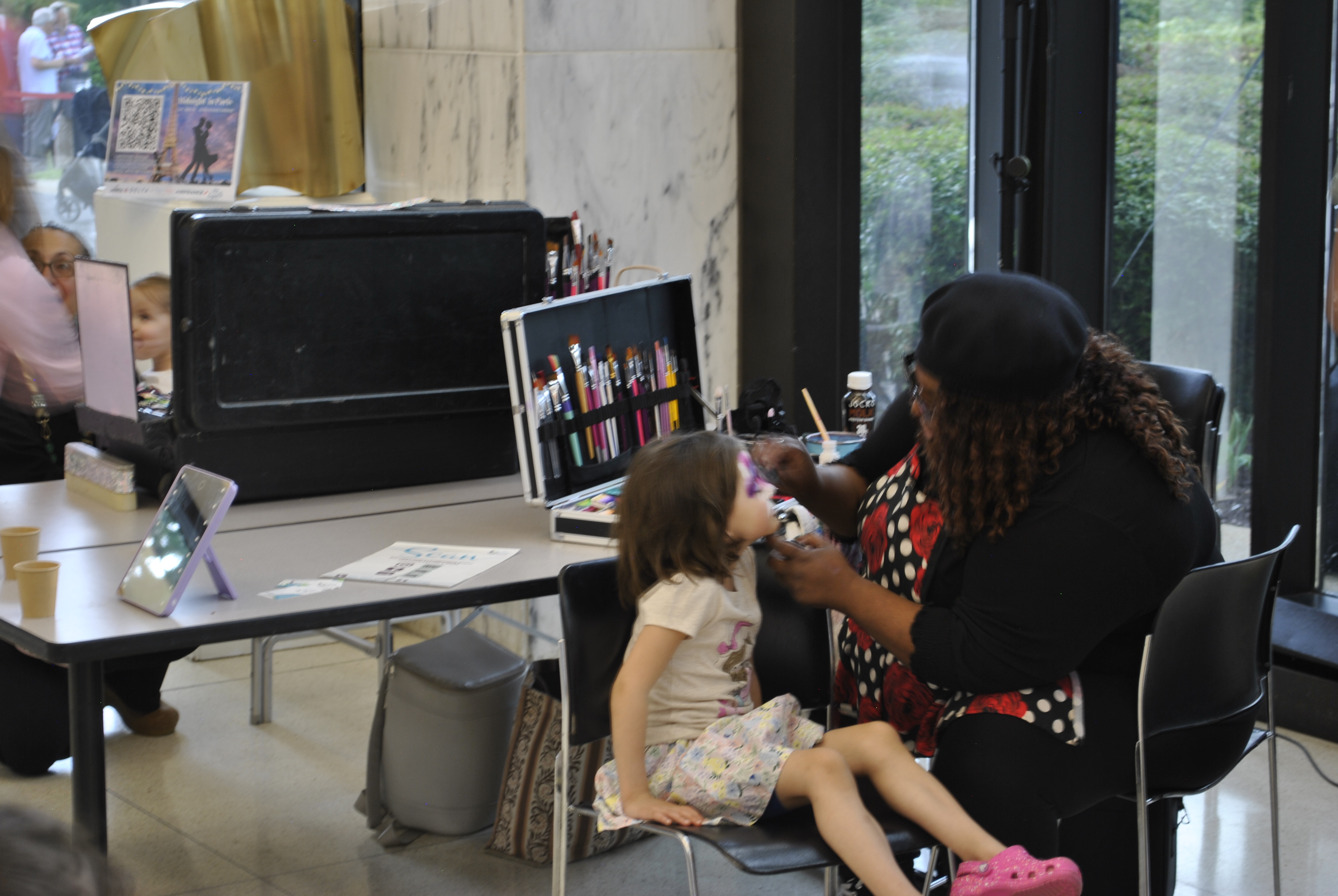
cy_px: 448
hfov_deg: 27.0
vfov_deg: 18.2
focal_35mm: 75
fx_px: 2791
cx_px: 669
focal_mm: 50
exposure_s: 1/1.6
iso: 100
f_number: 5.6
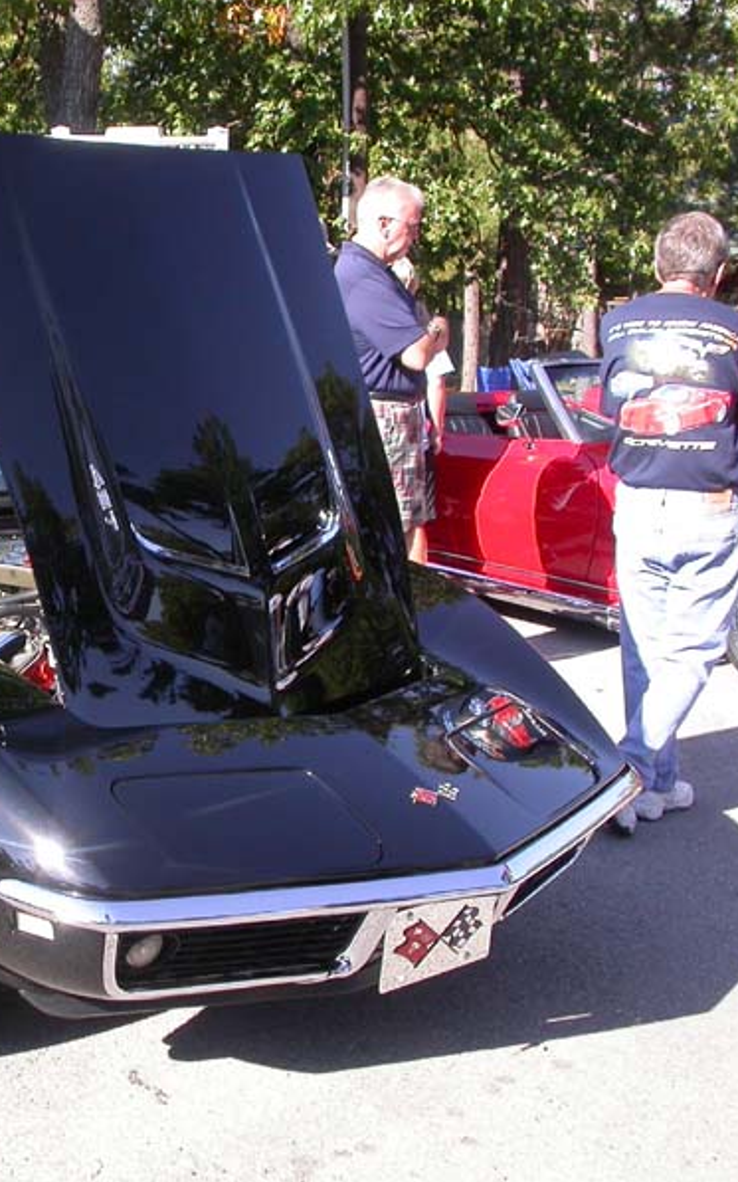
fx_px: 1738
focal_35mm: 54
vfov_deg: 37.5
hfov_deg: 23.2
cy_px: 590
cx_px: 34
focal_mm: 7.85
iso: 100
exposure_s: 1/153
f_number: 5.3
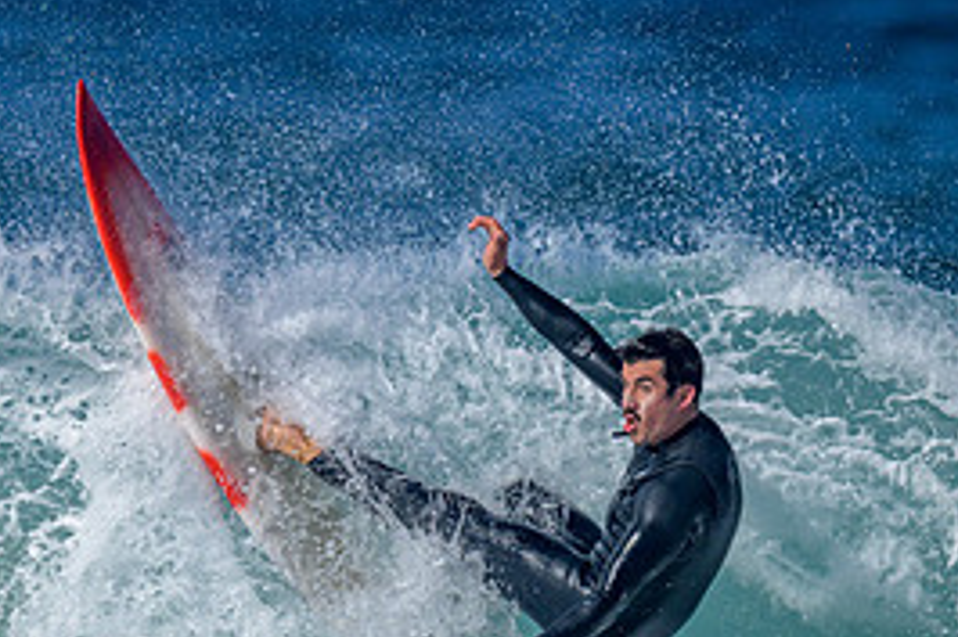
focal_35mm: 1943
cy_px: 733
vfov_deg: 0.7
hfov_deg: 1.1
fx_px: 51671
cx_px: 192
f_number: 6.3
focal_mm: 800
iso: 140
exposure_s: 1/2000
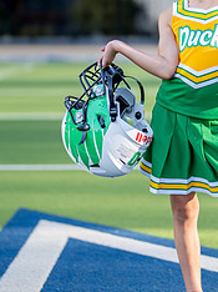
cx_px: 227
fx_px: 1388
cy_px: 92
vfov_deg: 12.0
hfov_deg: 8.9
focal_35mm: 165
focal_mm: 50
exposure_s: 1/2500
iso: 100
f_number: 1.2
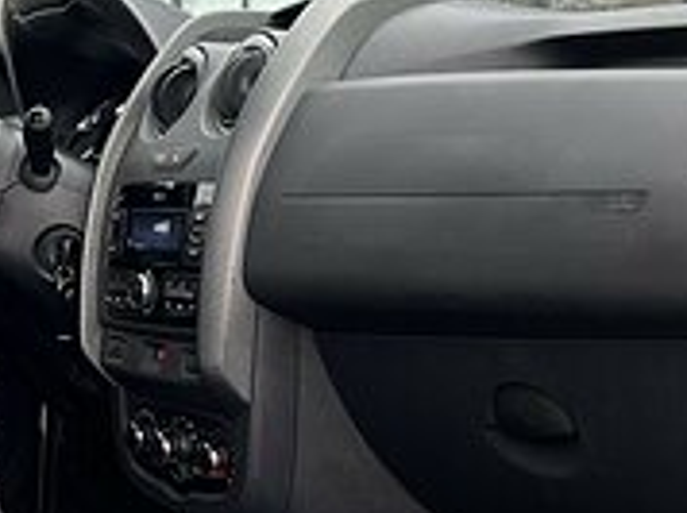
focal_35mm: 80
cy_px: 282
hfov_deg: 24.2
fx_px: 1586
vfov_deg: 18.4
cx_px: 166
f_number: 1.5
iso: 80
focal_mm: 5.7
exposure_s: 1/121
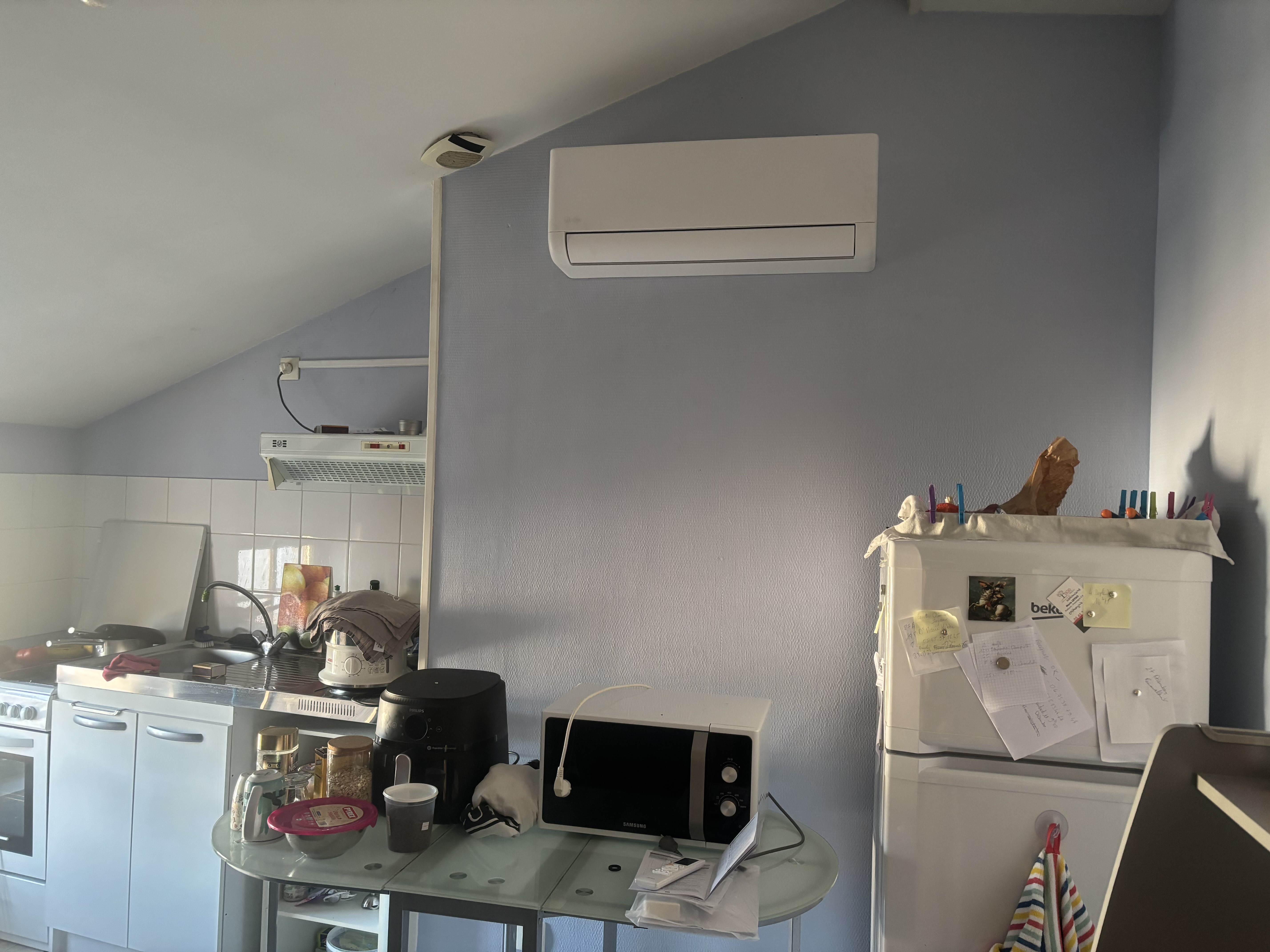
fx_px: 954
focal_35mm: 26
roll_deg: -1.8
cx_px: 635
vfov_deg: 53.1
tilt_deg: +0.3
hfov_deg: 67.3
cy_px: 476
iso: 320
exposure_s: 1/50
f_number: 1.6
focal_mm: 5.96
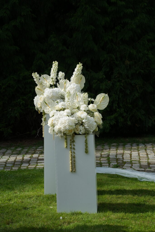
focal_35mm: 66
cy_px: 116
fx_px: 426
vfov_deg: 30.5
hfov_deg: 20.6
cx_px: 78
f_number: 9
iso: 200
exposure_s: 1/400
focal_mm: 66
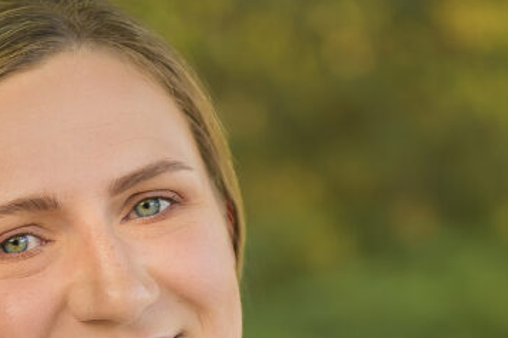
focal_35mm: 280
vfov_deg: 4.8
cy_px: 704
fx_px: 3951
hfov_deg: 7.3
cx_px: 131
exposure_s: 1/400
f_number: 1.8
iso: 100
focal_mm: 50
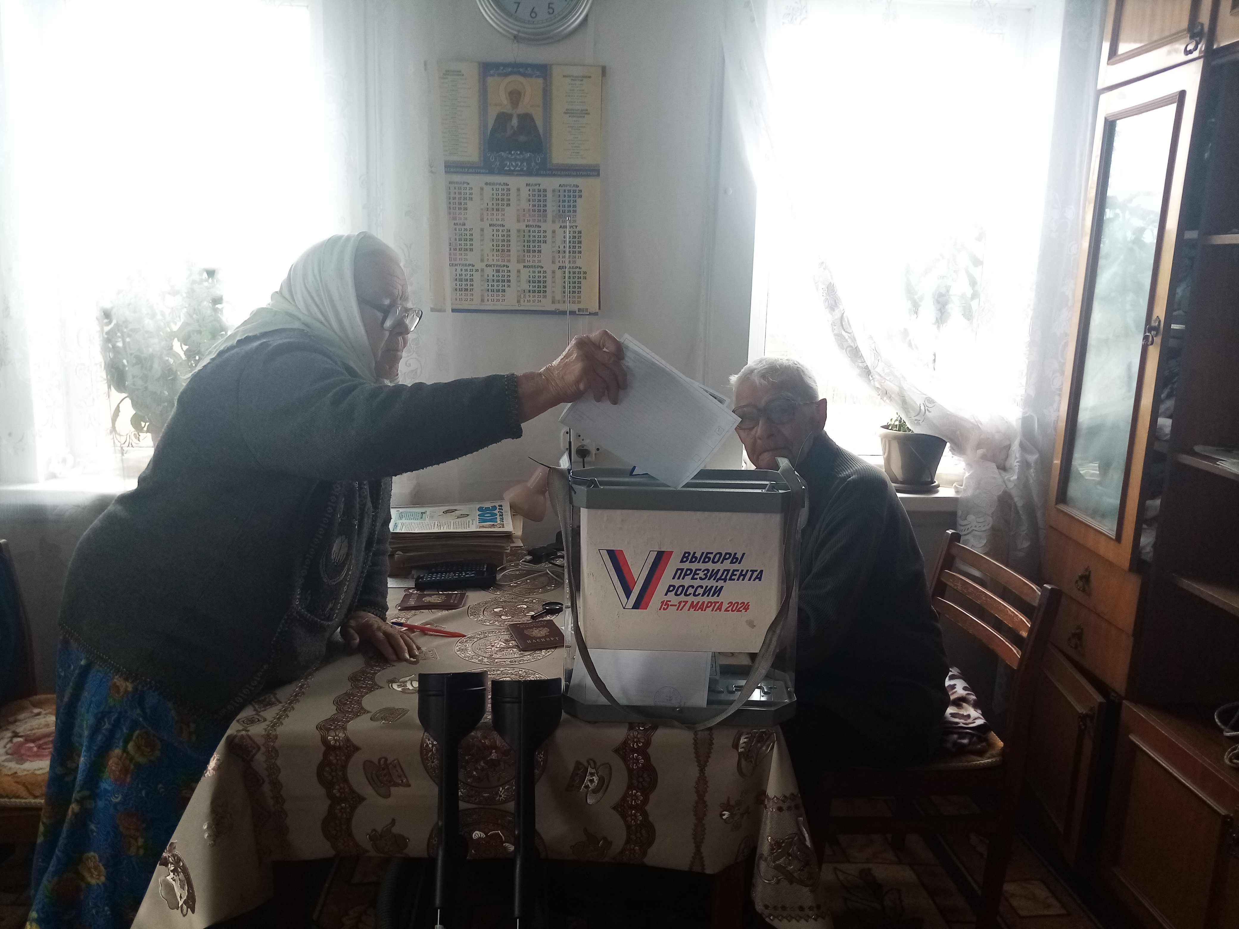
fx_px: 931
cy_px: 464
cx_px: 620
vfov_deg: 53.1
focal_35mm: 26
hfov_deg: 67.3
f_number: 1.8
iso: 112
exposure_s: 1/50
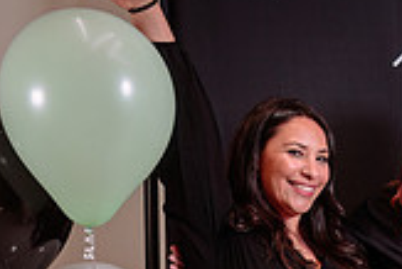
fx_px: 1106
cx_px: 669
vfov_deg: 13.4
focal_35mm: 99
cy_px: 339
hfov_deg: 17.6
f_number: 2.8
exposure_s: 1/160
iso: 200
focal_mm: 25
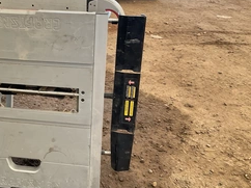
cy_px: 84
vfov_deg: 30.2
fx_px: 348
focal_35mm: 48
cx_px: 62
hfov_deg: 38.6
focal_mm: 3
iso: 40
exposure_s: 1/122
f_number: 1.8
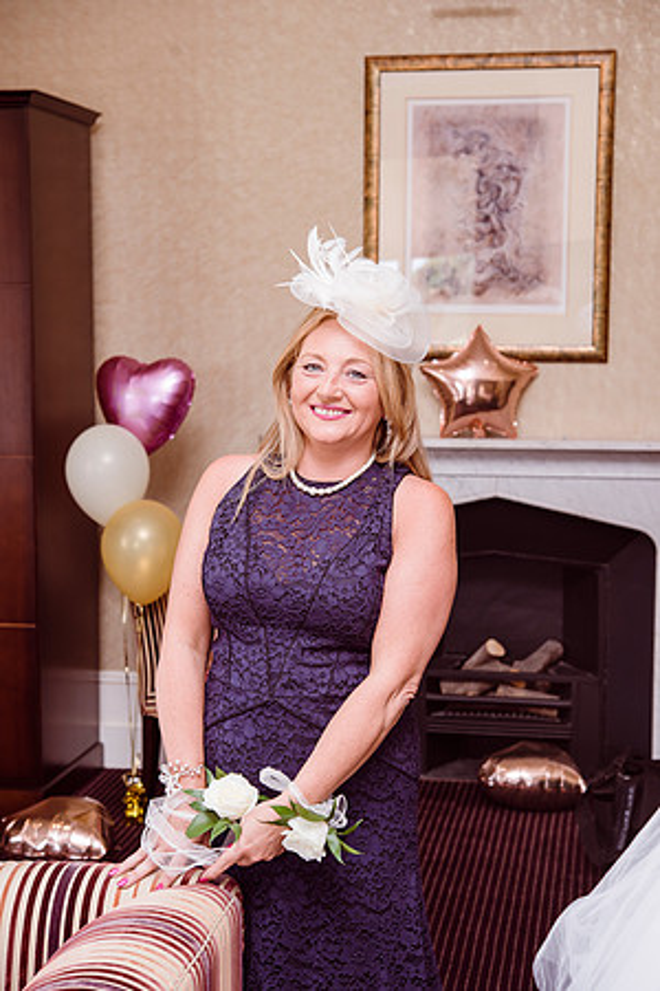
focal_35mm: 60
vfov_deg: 33.4
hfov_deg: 22.6
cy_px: 496
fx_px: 1650
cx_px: 330
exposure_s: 1/60
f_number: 5.6
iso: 320
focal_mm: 60
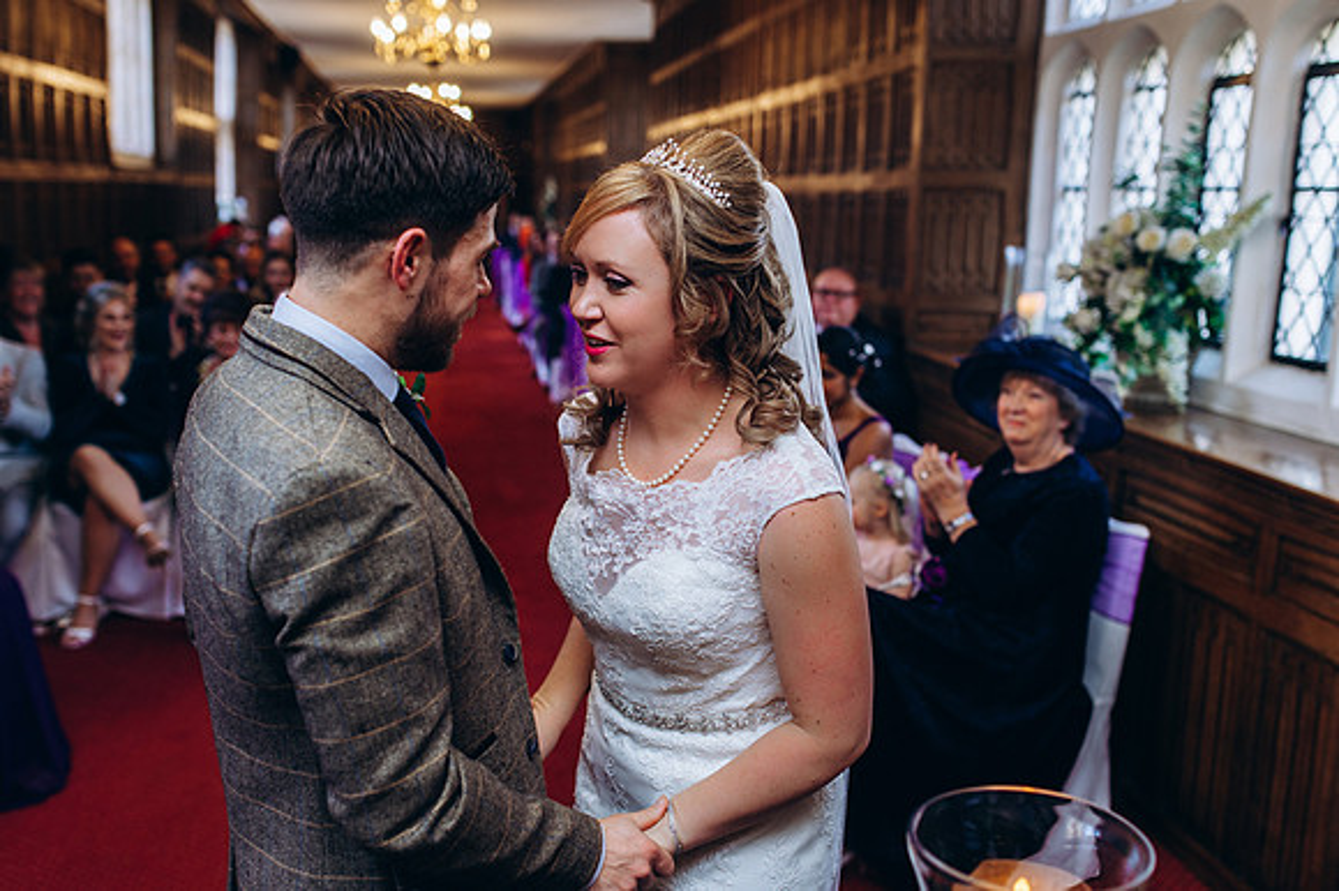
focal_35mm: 37
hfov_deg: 51.6
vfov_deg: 35.7
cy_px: 446
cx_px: 670
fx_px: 1385
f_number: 2.8
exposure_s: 1/100
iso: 160
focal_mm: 35
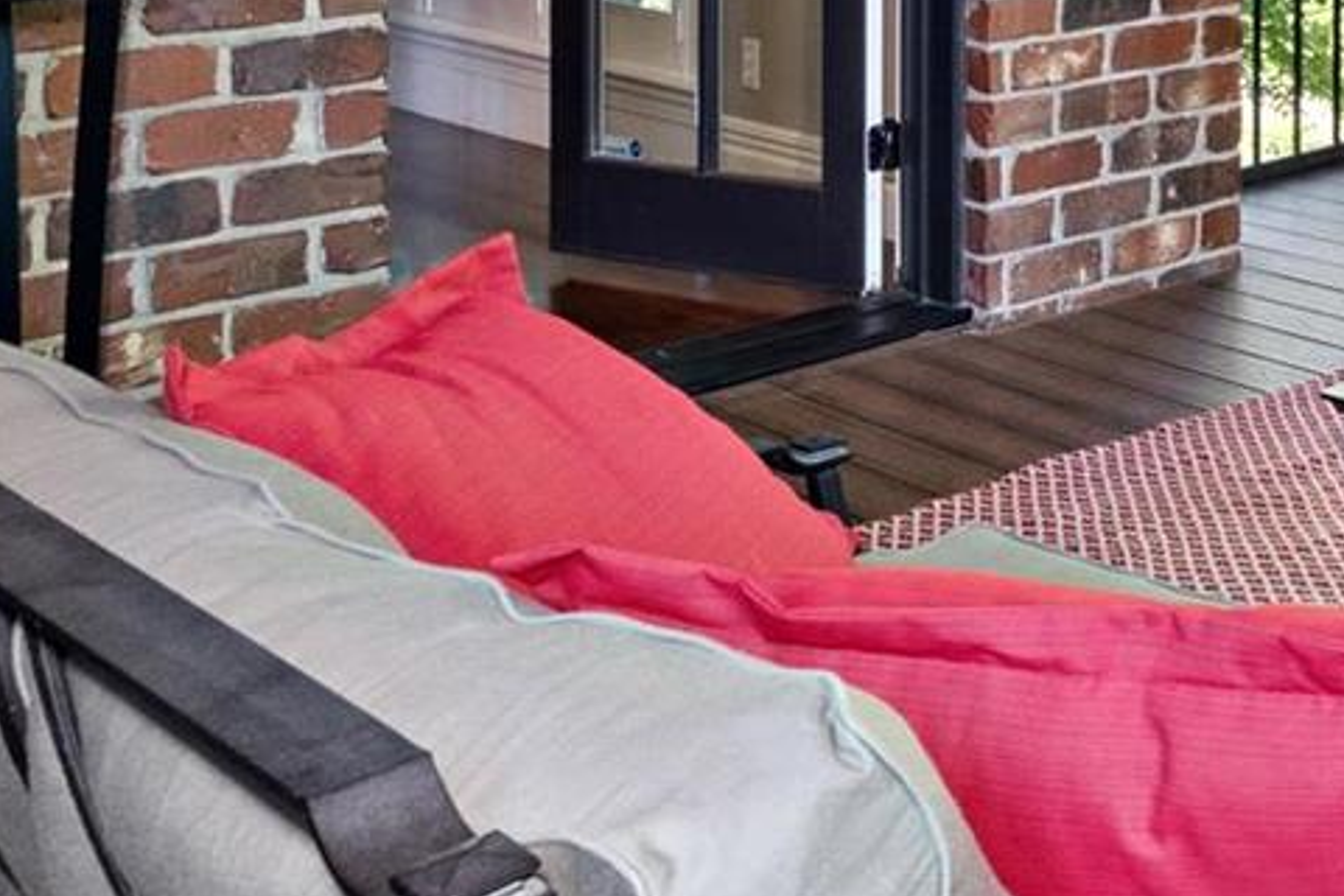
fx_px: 2240
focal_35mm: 60
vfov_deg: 20.1
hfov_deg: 23.9
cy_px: -367
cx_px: 2162
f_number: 6.3
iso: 400
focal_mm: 9
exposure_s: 1/8
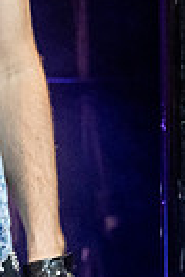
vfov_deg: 3.3
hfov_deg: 2.2
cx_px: -89
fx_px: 4820
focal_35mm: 627
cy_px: -108
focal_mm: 124.3
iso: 3200
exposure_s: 1/250
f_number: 4.5
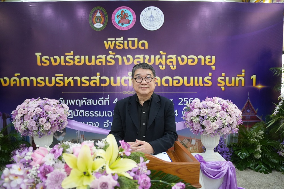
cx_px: 142
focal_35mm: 24
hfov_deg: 73.8
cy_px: 94
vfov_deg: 53.1
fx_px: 189
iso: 3200
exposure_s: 1/160
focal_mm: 24
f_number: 2.8
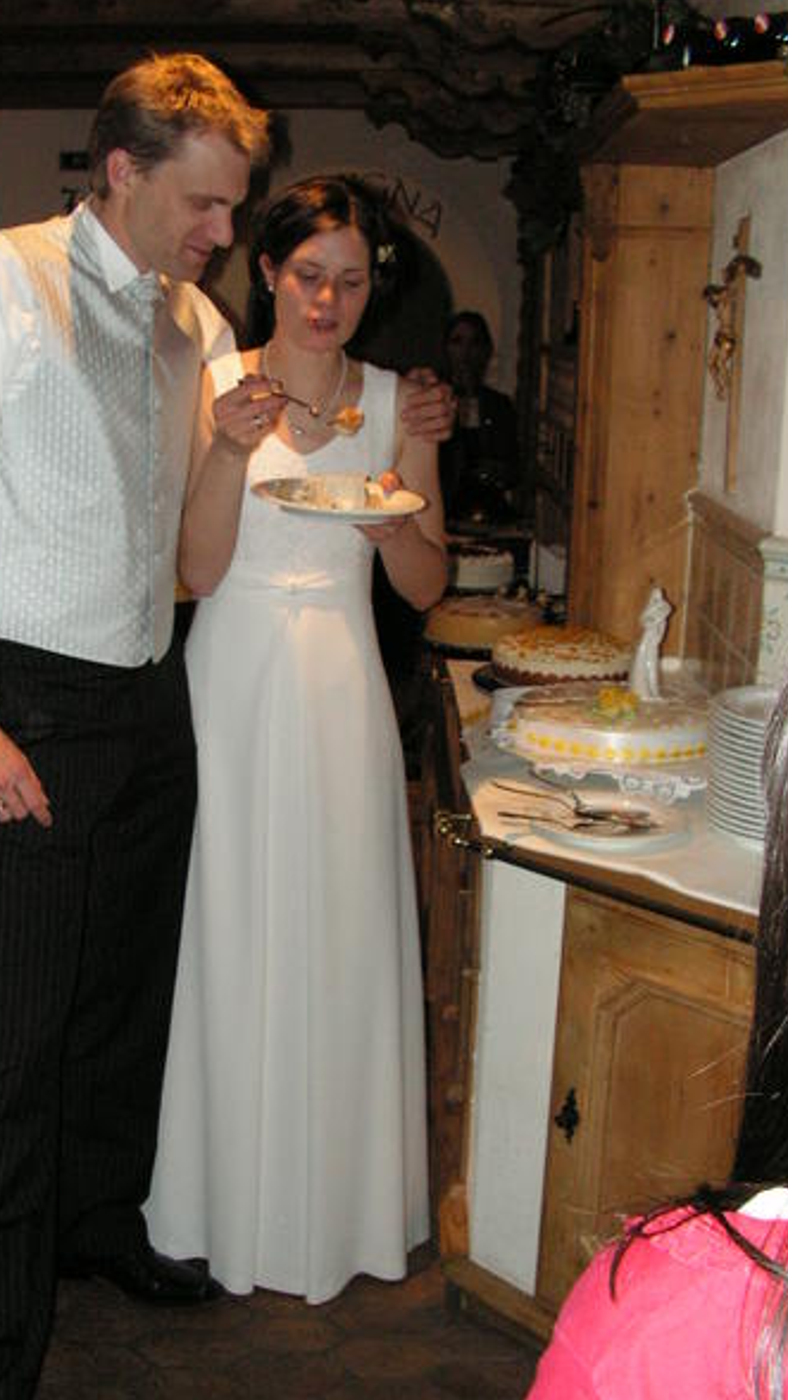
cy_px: 710
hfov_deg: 29.6
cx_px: 309
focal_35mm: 40
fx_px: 1485
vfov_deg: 50.5
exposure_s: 1/40
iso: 160
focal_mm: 6
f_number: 3.2
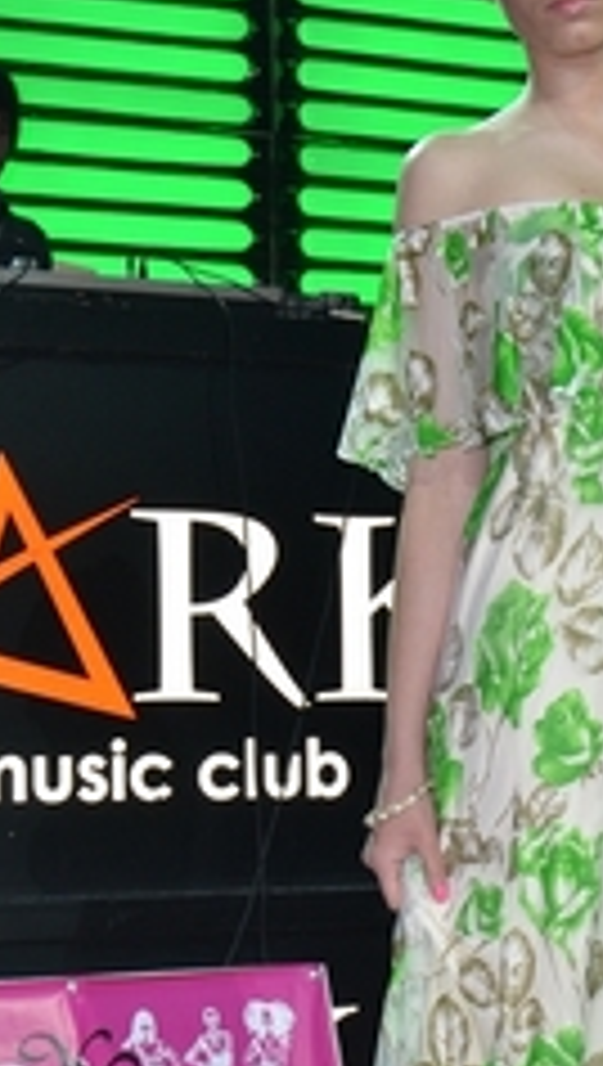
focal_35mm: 103
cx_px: 608
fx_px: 2916
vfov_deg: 20.6
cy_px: 720
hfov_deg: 11.7
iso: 640
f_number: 6.3
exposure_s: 1/60
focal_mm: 30
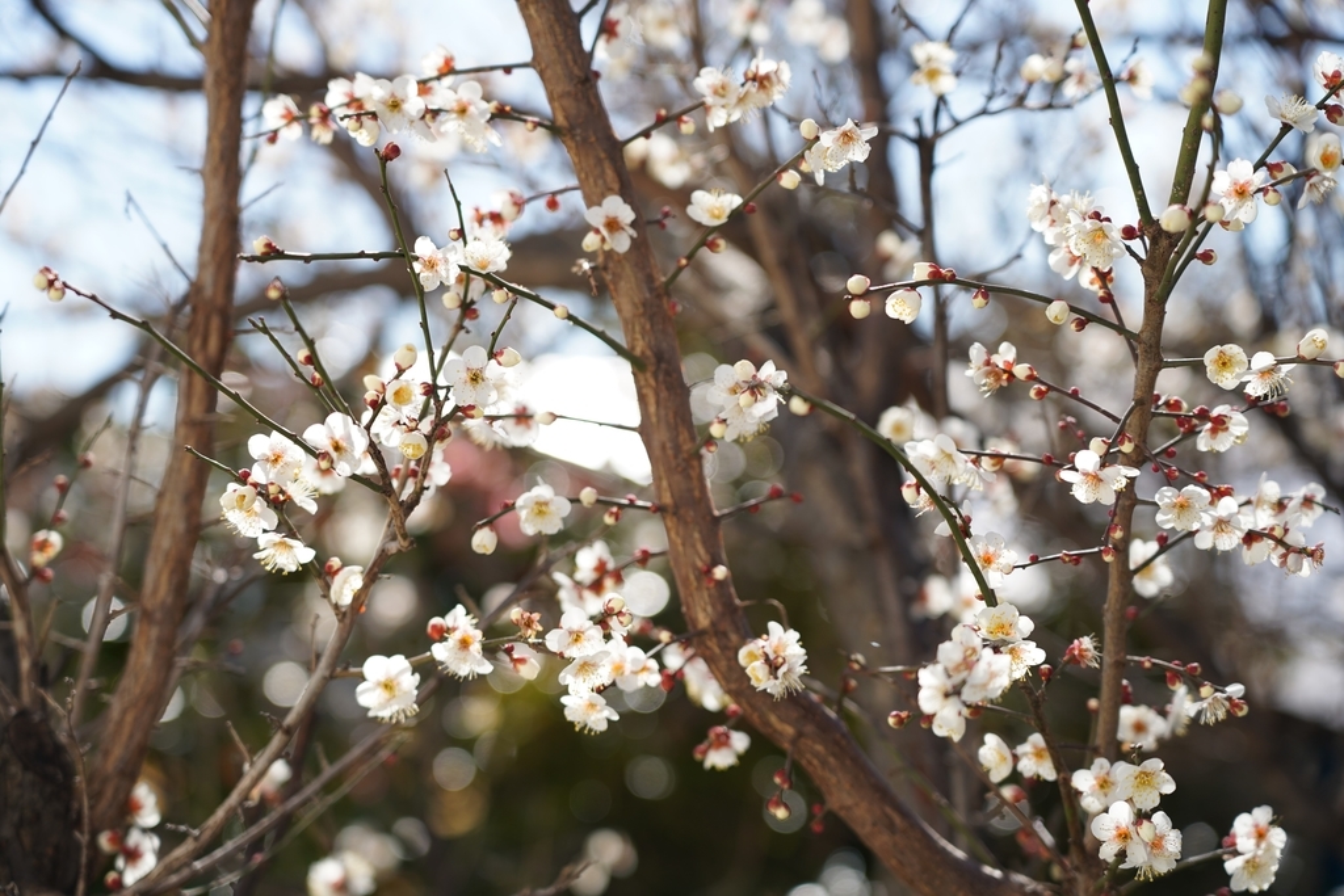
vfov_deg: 15.7
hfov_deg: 23.4
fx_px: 3248
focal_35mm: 87
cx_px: 672
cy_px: 448
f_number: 4
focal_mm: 87
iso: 100
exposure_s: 1/500
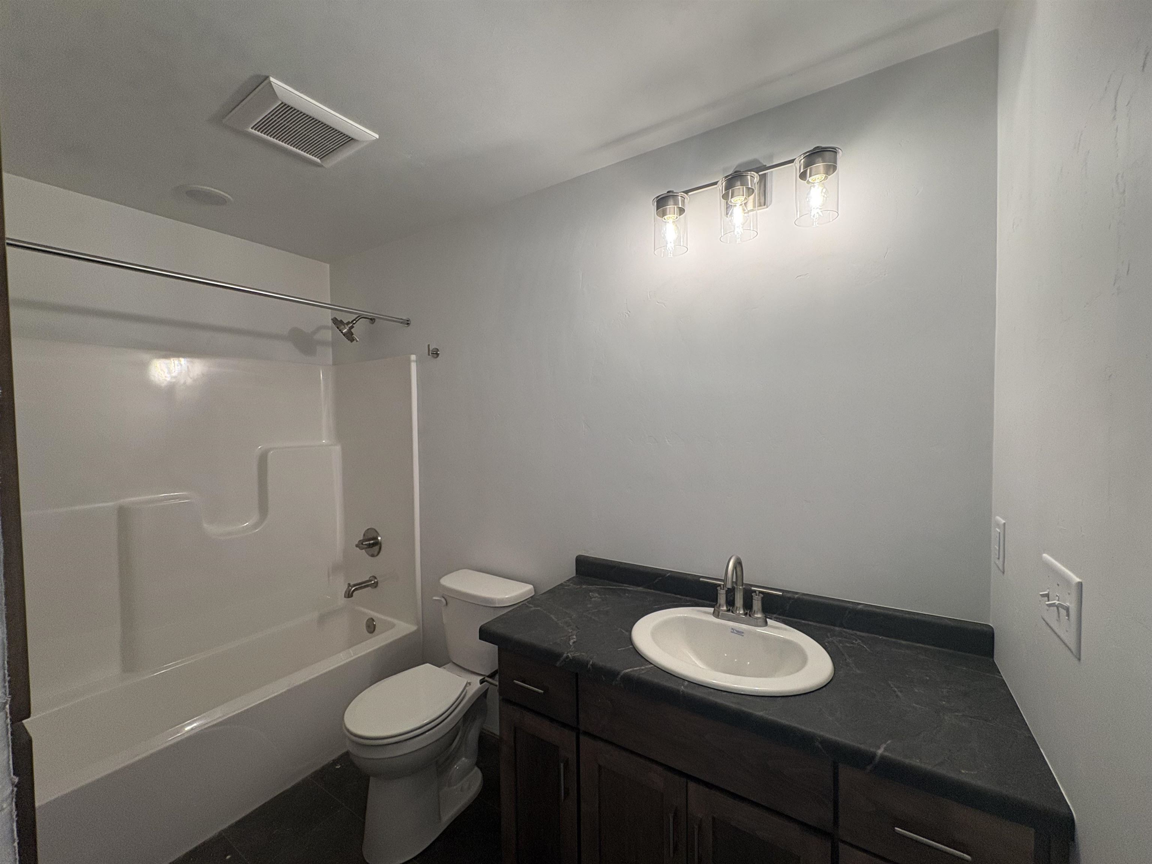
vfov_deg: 85.7
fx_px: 466
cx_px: 576
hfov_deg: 102.1
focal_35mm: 14
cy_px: 432
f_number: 2.2
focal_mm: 2.22
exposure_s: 1/120
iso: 125
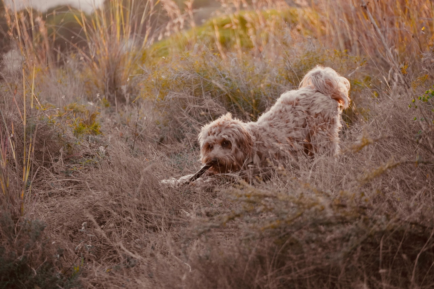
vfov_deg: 6.8
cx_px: 217
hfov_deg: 10.2
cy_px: 144
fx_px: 2441
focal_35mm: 202
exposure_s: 1/250
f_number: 5.6
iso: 2000
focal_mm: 135
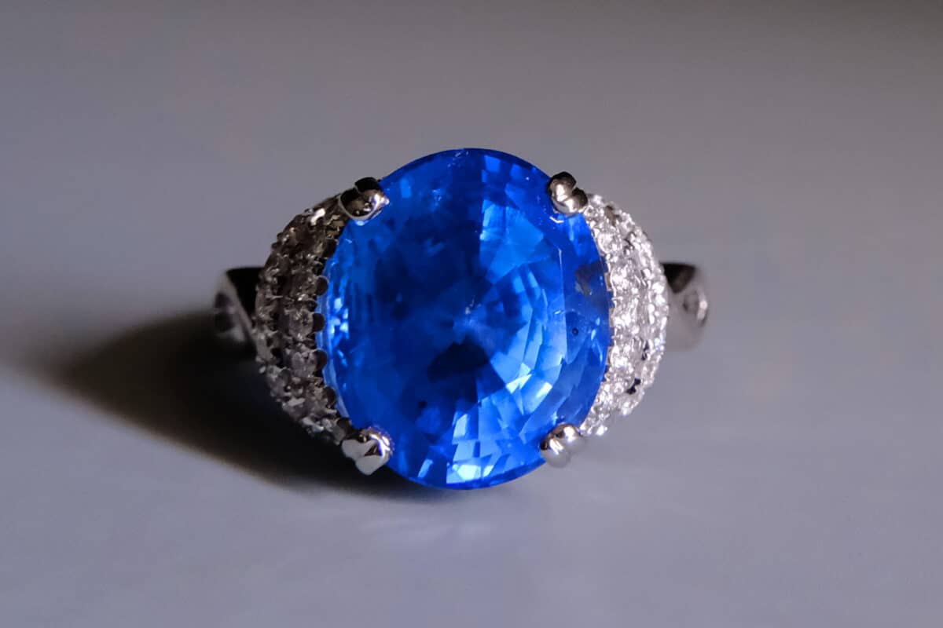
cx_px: 472
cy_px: 314
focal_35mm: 23
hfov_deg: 76.1
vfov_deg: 55.1
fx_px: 602
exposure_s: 1/15
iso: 1600
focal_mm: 15.2
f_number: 8
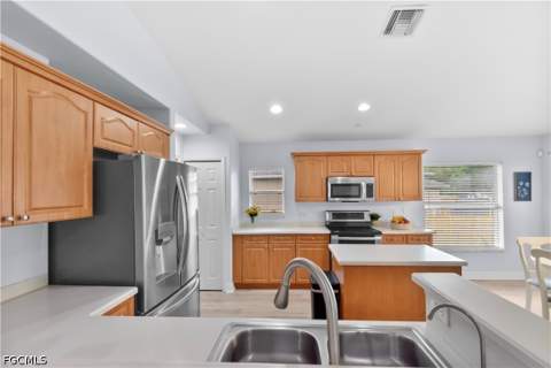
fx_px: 230
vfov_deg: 77.3
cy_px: 184
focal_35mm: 15
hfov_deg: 100.4
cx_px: 276
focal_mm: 10
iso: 1250
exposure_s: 1/100
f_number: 5
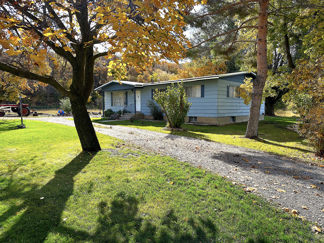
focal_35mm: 24
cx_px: 162
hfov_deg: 71.6
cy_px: 122
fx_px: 225
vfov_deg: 56.8
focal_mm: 6.86
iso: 80
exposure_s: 1/1949
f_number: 1.78
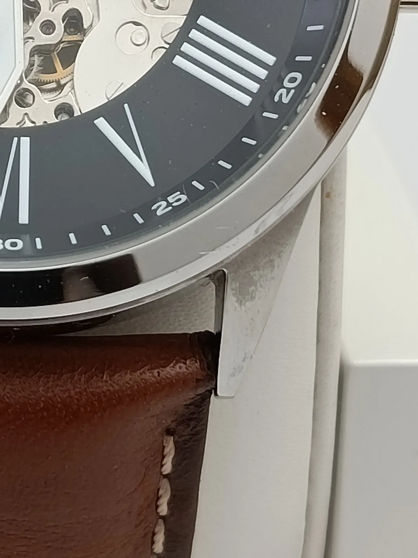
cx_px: -13
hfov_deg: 12.1
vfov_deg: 16.2
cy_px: 118
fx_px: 1948
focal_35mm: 121
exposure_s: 1/100
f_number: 1.7
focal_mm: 5.24
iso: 392
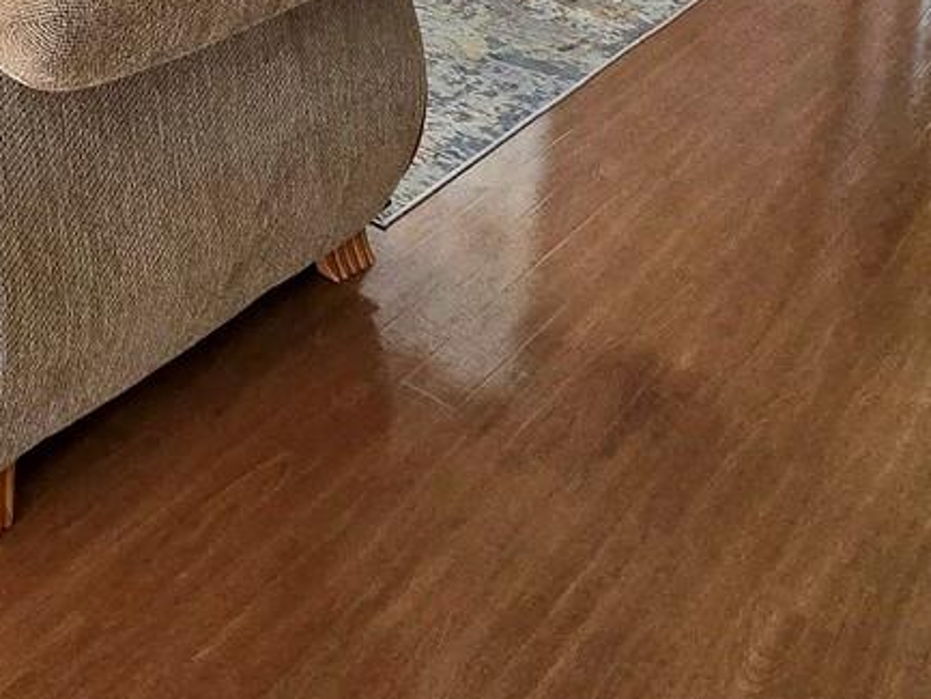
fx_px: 1291
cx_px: -49
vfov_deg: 23.4
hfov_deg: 35.0
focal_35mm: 48
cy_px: -387
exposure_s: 1/60.2
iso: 400
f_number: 2.2
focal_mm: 2.2
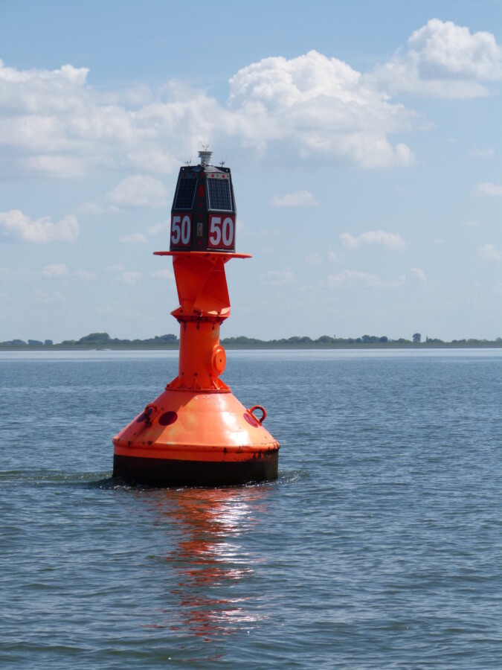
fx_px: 2688
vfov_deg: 14.2
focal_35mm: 139
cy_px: 335
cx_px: 251
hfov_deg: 10.7
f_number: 4
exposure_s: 1/2000
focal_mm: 25
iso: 100
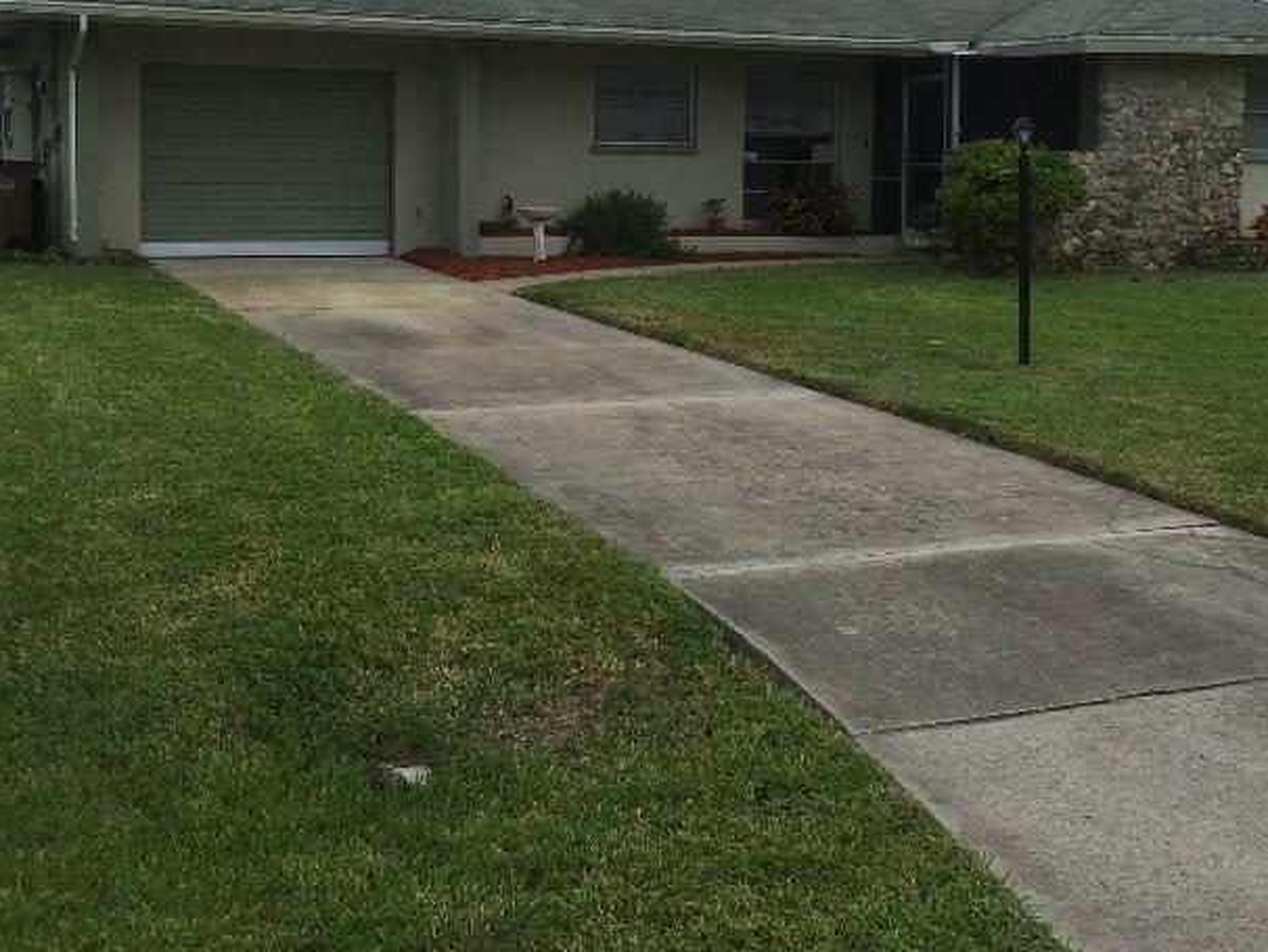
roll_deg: -2.0
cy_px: 266
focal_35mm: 49
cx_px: 667
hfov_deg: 38.9
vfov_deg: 29.3
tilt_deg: -2.3
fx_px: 1796
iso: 32
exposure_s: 1/659
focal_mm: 4.15
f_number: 2.2
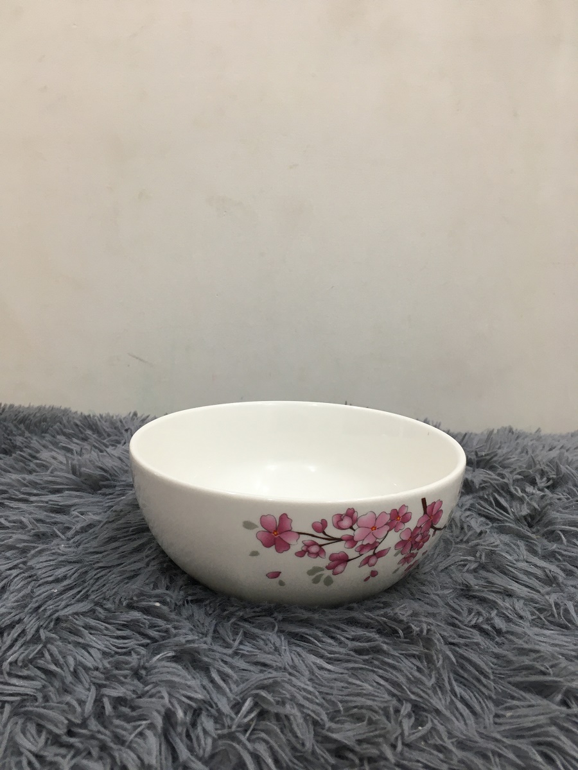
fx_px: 646
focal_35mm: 29
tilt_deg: -10.1
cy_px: 385
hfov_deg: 48.2
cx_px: 289
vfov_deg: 61.7
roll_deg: -0.7
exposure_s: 1/33
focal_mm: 4.15
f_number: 2.2
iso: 64
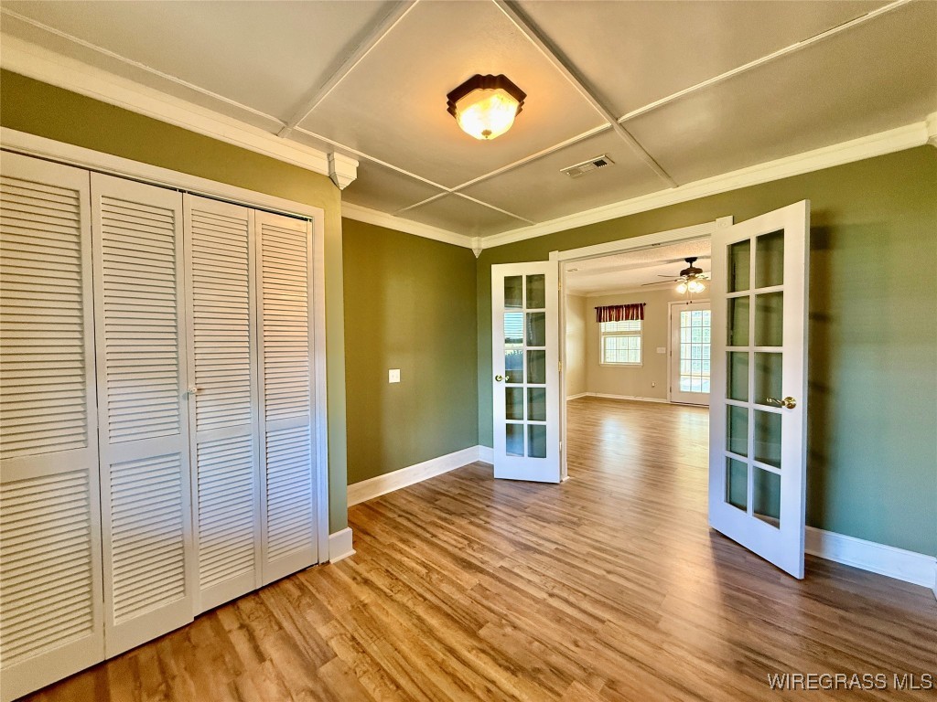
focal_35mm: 14
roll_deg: +0.1
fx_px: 379
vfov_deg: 85.7
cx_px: 468
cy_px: 351
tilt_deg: -1.8
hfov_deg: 102.1
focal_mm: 2.22
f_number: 2.2
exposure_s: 1/60
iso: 400
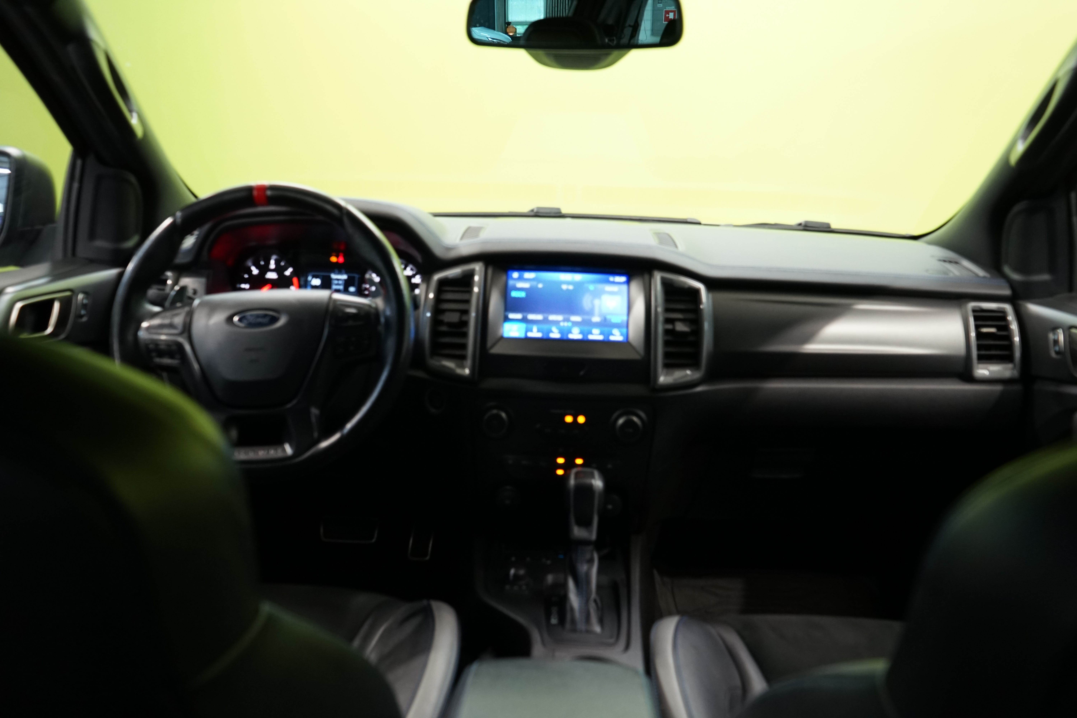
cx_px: 538
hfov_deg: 63.7
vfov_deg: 45.0
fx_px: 868
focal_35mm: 29
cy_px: 359
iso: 1600
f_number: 5.6
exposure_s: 1/30
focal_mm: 29
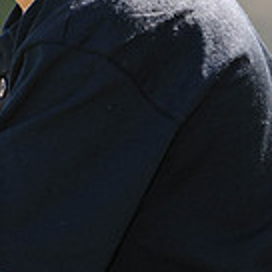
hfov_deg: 2.9
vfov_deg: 2.9
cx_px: -50
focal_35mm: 597
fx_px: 5307
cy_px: -150
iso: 200
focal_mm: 165
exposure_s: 1/320
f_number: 4.5
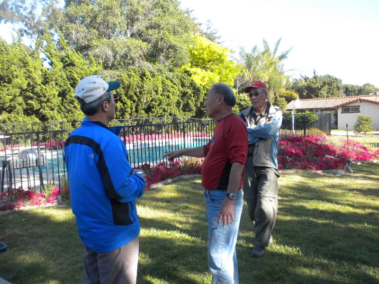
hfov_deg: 50.1
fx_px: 405
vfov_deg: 38.7
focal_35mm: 37
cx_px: 190
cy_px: 142
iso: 176
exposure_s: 1/380
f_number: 3.5
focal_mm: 6.6
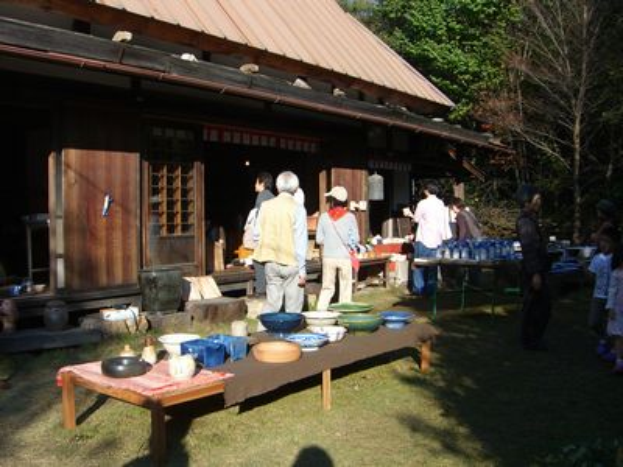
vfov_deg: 37.7
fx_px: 684
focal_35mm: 38
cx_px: 312
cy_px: 234
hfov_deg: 49.0
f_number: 2.7
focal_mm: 6.2
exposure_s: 1/800
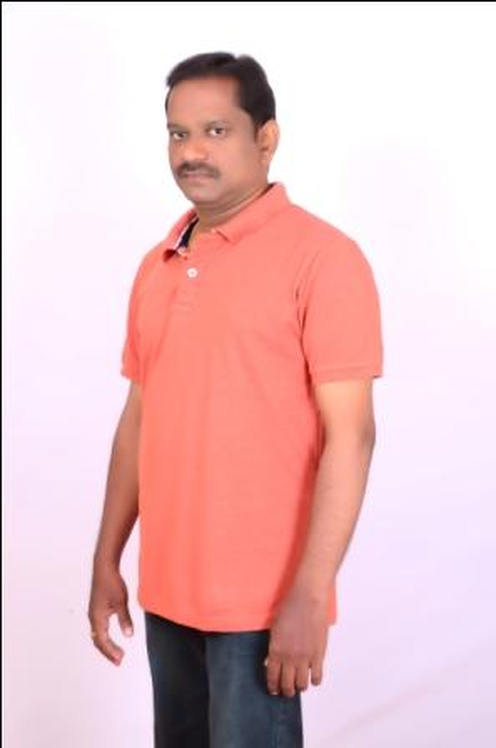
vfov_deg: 27.0
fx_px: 1556
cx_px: 248
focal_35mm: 75
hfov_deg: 18.1
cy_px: 374
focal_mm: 50
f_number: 11
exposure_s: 1/125
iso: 125
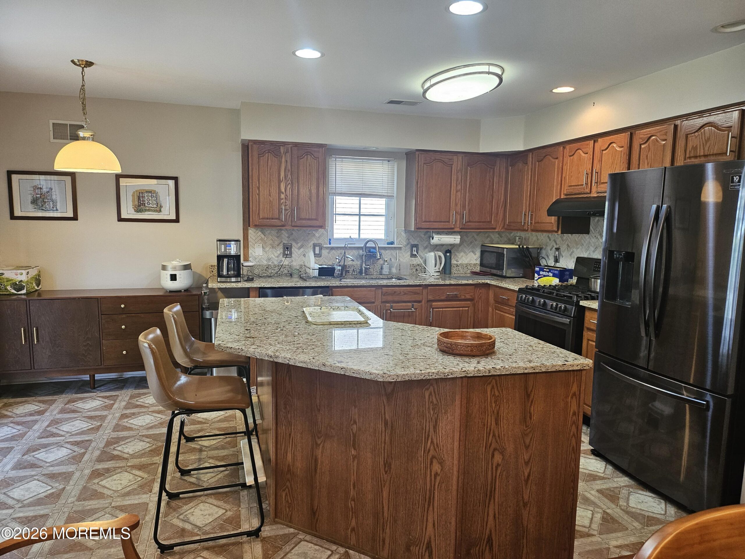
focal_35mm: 24
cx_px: 372
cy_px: 280
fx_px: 517
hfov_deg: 71.6
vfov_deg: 56.8
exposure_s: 1/120
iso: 160
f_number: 1.8
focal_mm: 5
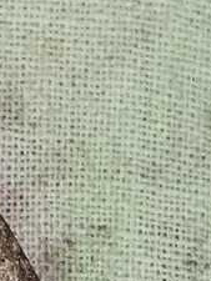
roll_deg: +0.8
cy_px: 257
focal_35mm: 74
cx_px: -50
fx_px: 601
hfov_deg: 18.7
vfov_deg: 25.4
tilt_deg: +1.4
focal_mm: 5.1
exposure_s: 1/82
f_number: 1.6
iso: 32
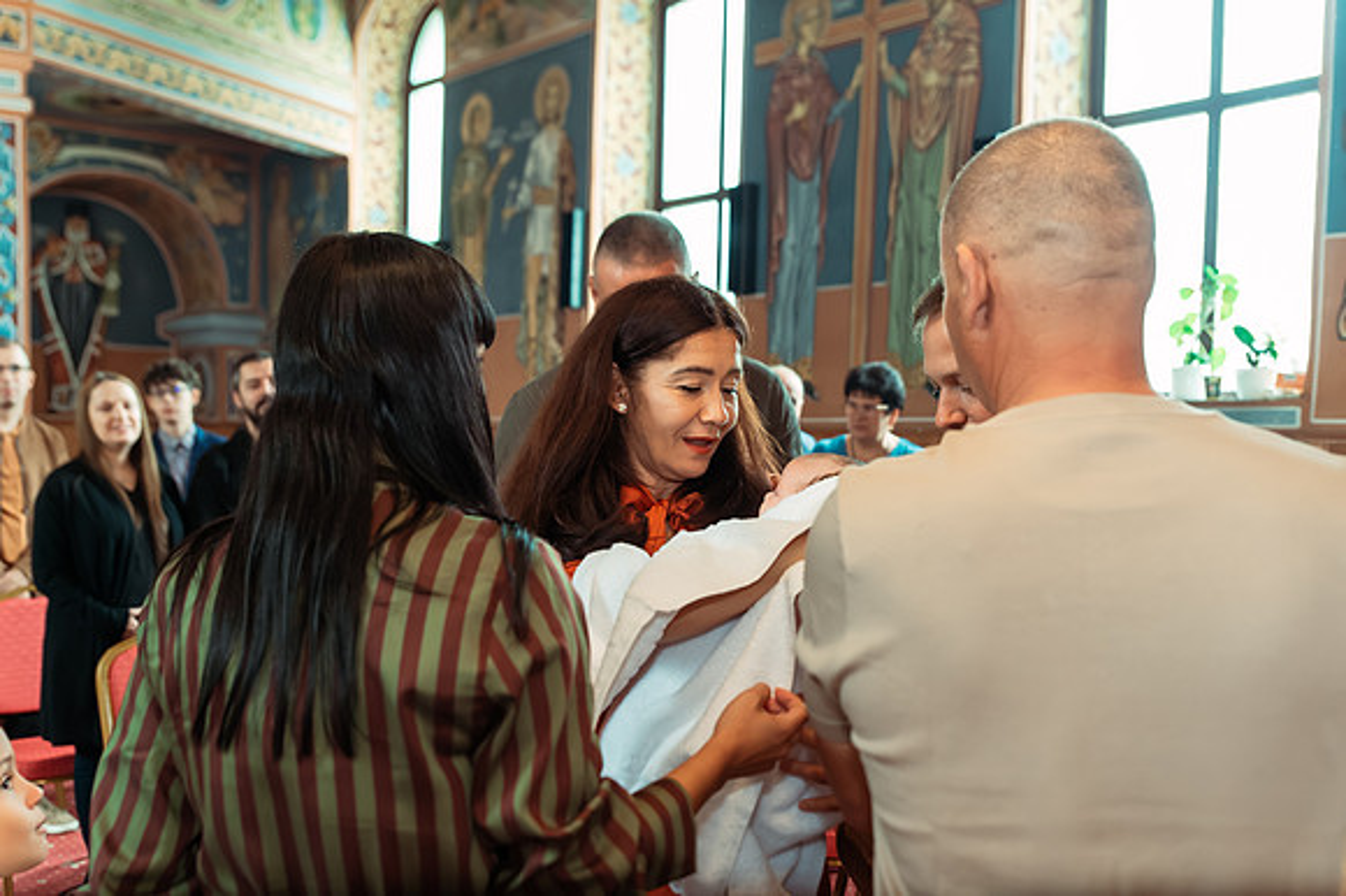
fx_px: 1420
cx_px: 673
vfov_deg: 35.0
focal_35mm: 38
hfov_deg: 50.7
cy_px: 448
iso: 2500
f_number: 3.5
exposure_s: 1/250
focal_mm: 38
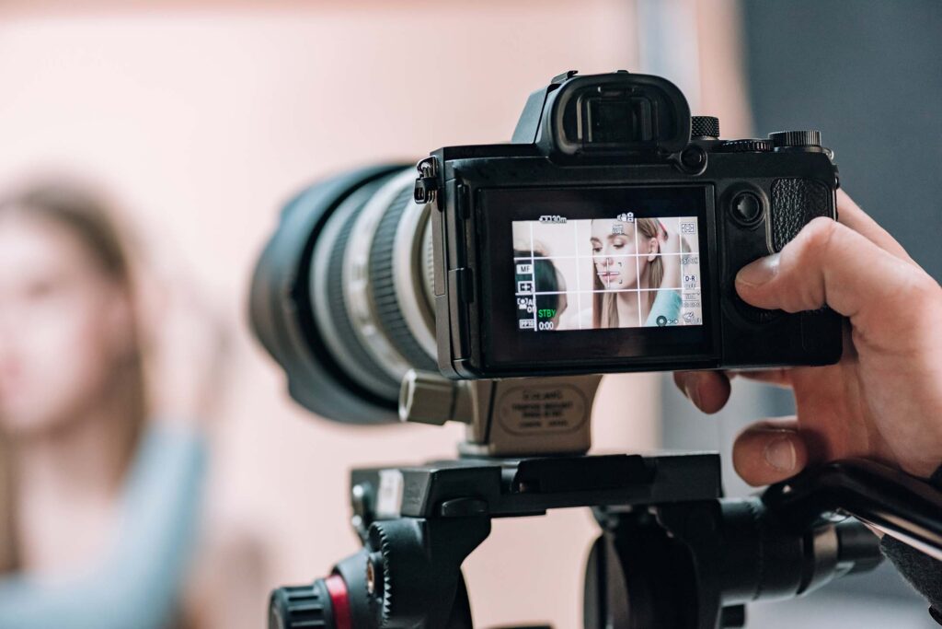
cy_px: 314
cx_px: 471
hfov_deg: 19.5
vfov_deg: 13.0
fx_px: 2748
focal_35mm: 105
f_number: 4
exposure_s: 1/160
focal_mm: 105
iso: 800
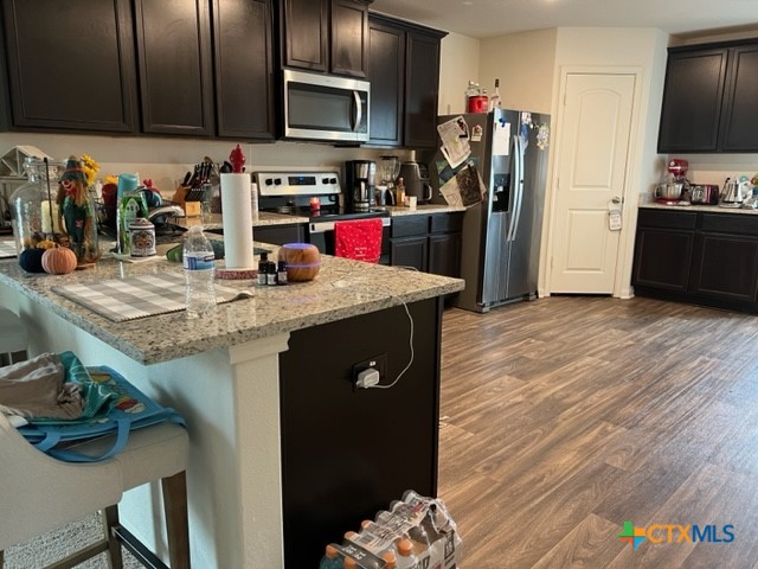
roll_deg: -0.7
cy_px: 284
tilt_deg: -10.9
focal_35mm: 26
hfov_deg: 67.3
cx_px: 379
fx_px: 569
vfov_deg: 53.1
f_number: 1.5
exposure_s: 1/60
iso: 200
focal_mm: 5.7
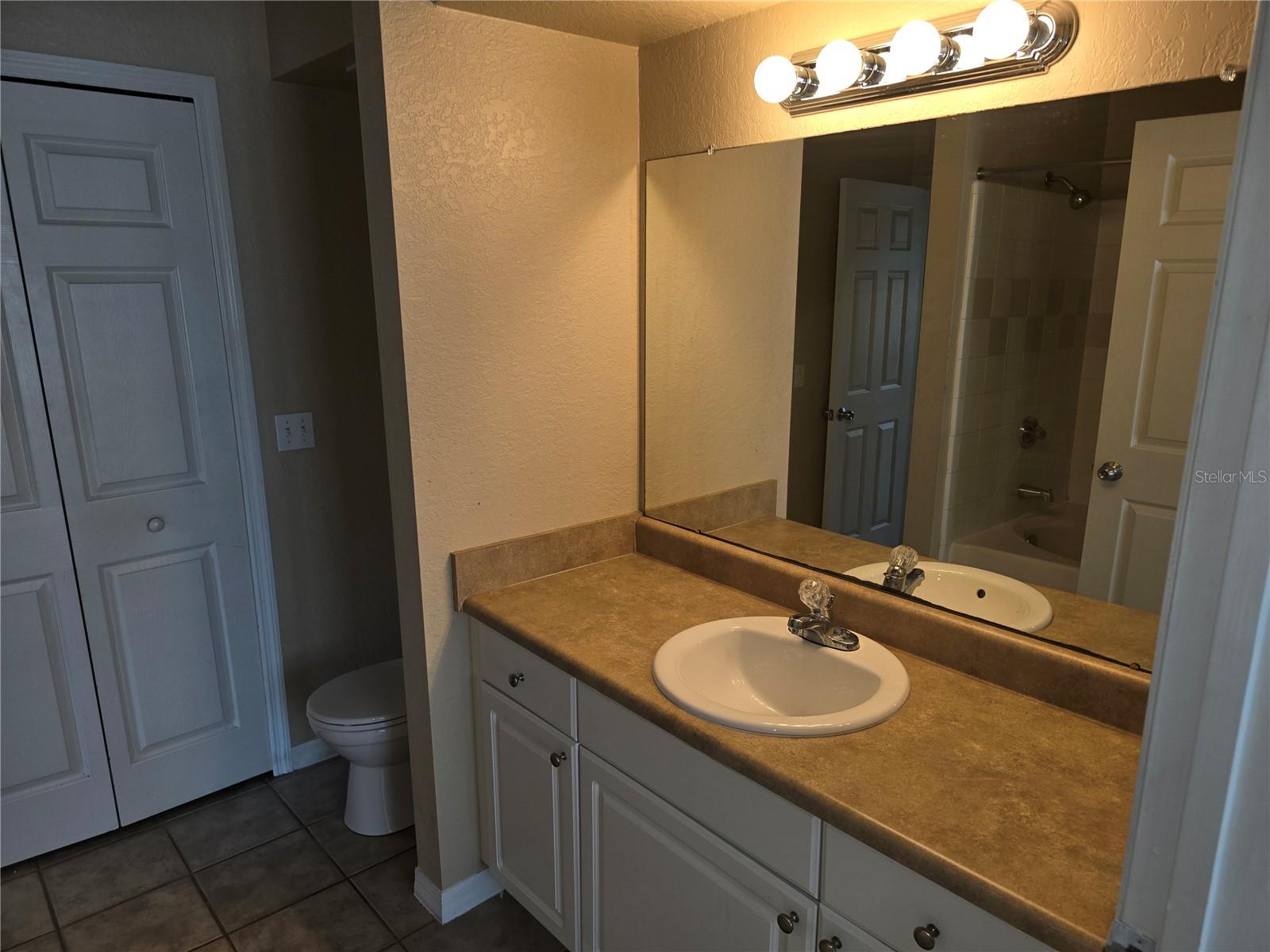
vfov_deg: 58.9
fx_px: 844
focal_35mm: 23
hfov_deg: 73.9
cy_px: 476
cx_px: 635
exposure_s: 1/60
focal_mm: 6.3
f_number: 1.7
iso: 25
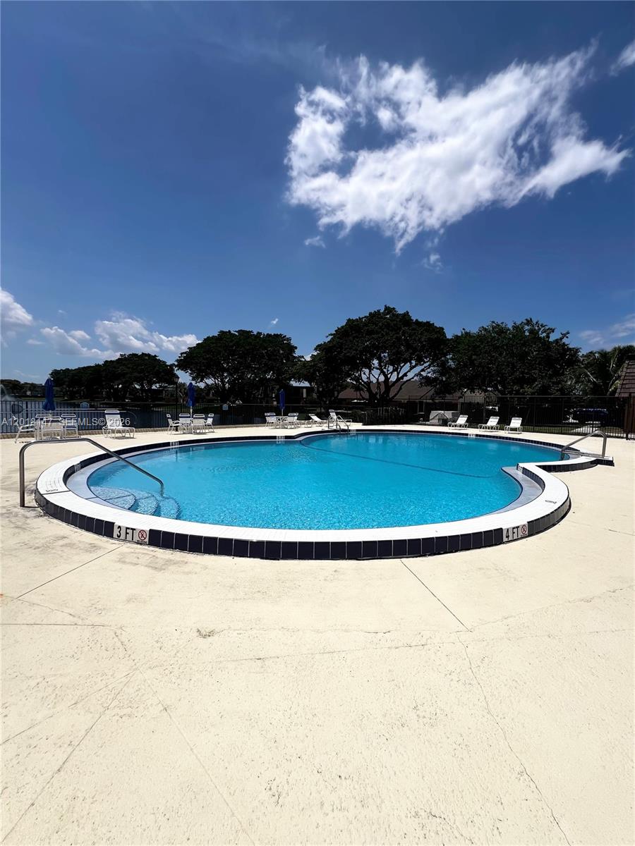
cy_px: 423
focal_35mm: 13
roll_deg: -1.5
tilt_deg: -3.5
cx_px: 318
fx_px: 318
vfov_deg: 106.2
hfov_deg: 89.9
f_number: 1.8
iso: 32
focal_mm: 1.57
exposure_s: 1/3650
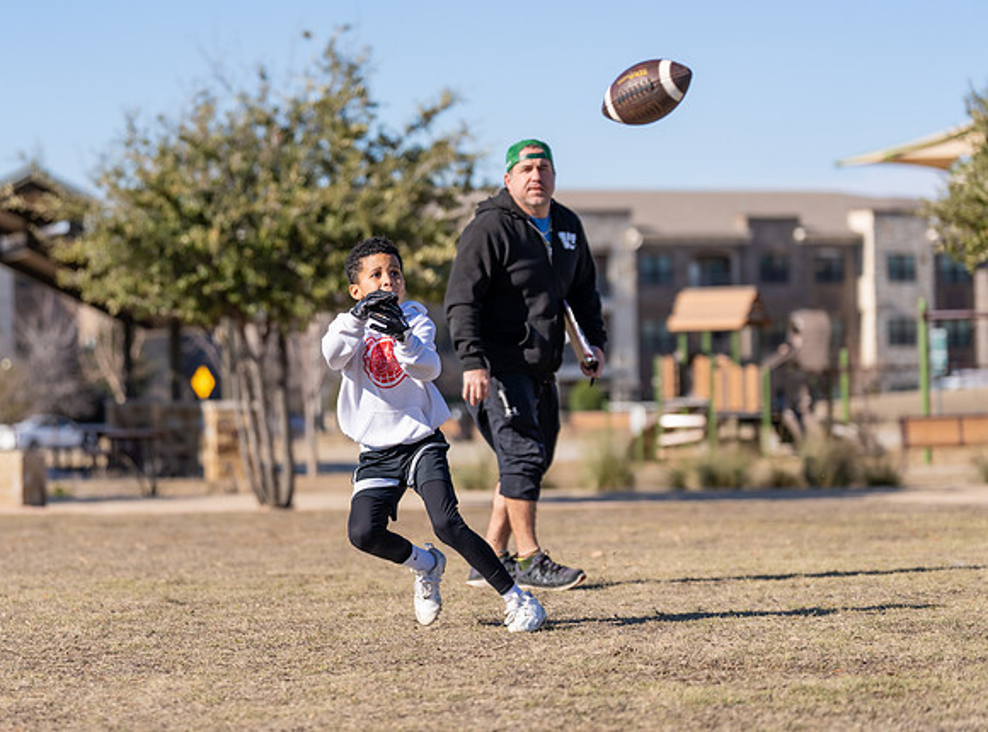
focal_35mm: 132
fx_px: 3757
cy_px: 337
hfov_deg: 15.0
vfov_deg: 11.1
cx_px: 394
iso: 100
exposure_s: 1/2000
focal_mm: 108
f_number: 2.8
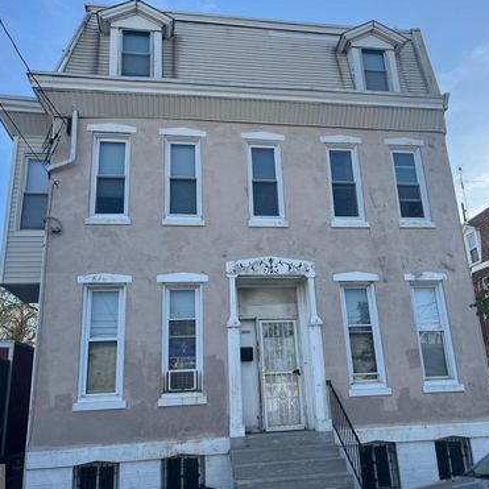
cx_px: 254
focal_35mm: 31
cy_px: 243
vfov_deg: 52.5
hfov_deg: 52.5
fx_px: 495
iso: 50
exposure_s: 1/1404
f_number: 1.6
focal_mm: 5.1
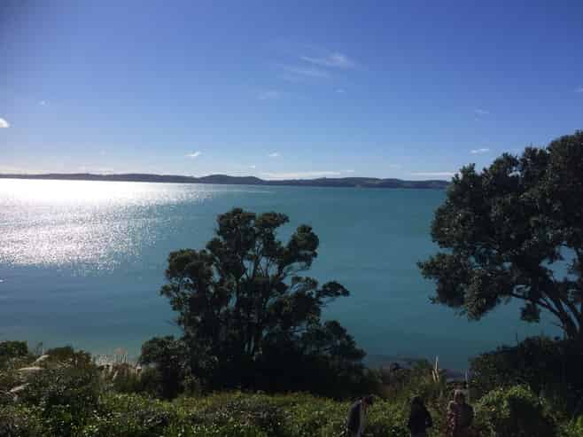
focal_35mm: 29
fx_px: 488
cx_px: 292
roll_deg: +0.1
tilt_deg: -3.5
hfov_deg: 61.7
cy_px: 218
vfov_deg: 48.2
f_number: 2.2
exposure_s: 1/4115
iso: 32
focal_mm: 4.15
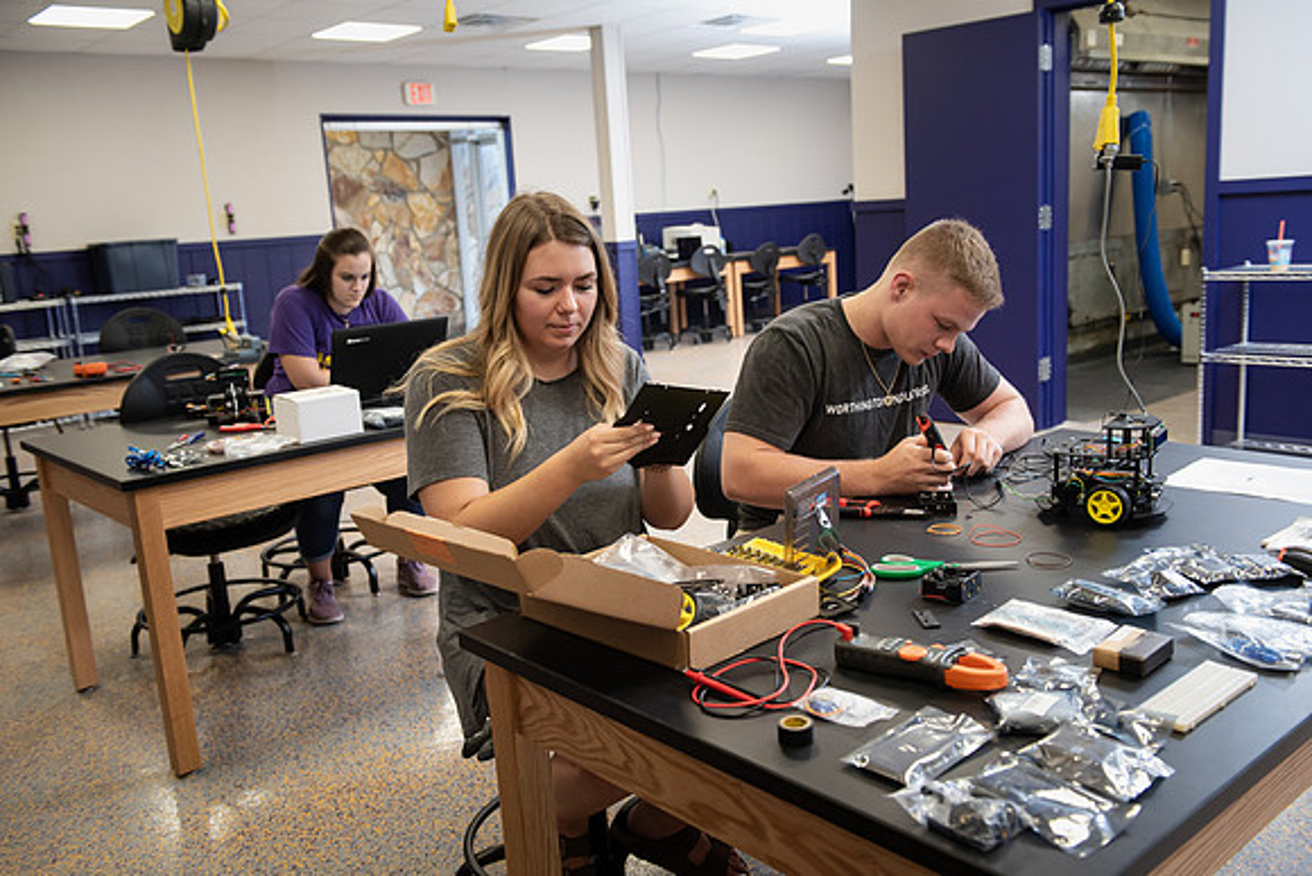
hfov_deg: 58.7
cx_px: 656
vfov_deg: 41.1
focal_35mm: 32
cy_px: 438
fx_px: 1166
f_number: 4.5
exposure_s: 1/100
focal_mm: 32
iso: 800
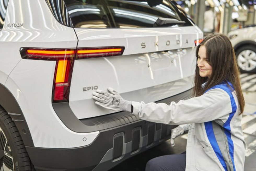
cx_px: 128
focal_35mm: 41
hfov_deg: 47.4
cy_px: 86
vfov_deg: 32.7
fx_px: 292
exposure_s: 1/160
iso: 100
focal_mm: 41
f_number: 2
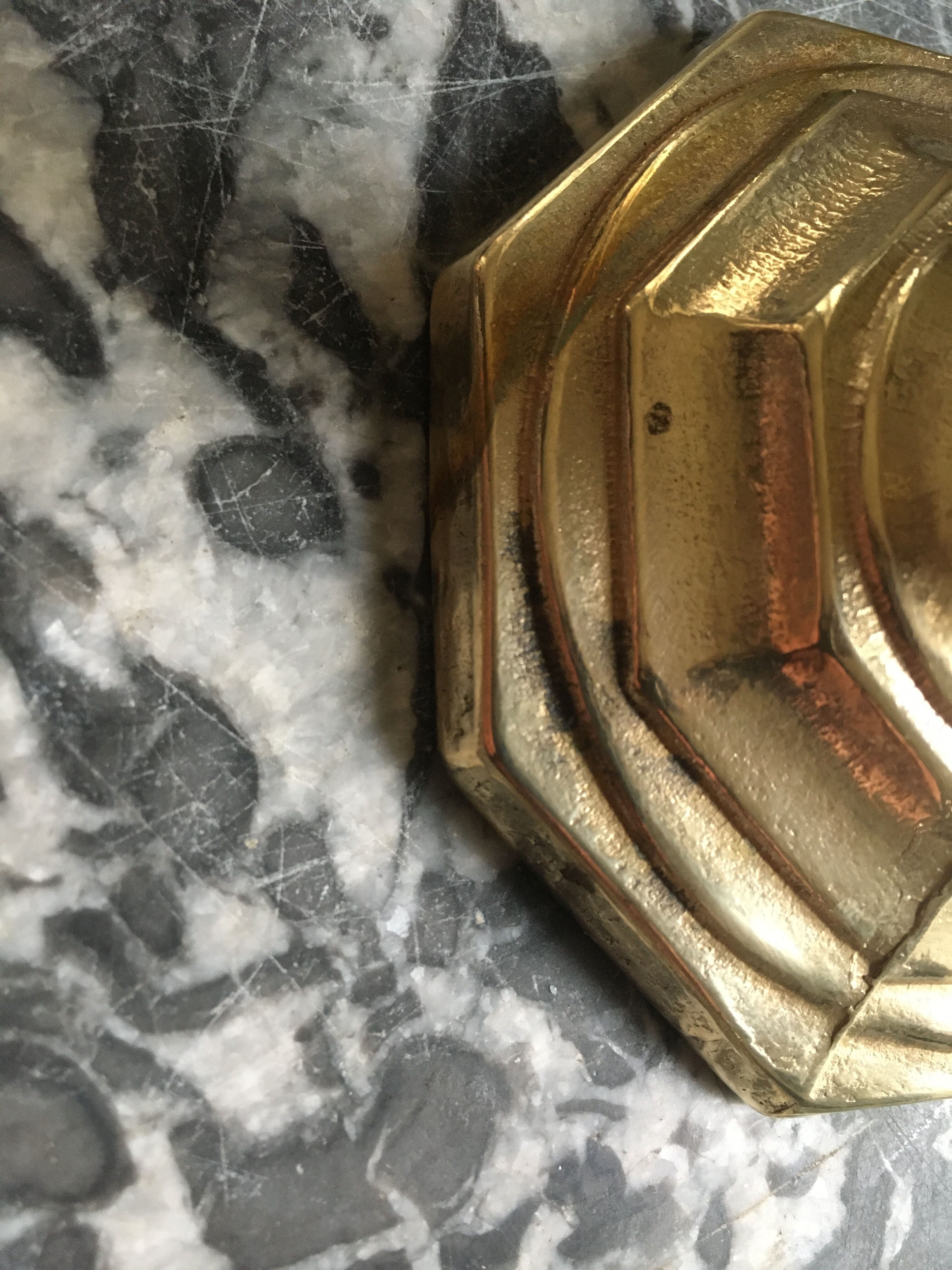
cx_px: 476
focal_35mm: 29
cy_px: 635
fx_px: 1063
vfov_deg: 61.7
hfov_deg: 48.2
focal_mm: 4.15
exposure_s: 1/25
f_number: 2.2
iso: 200
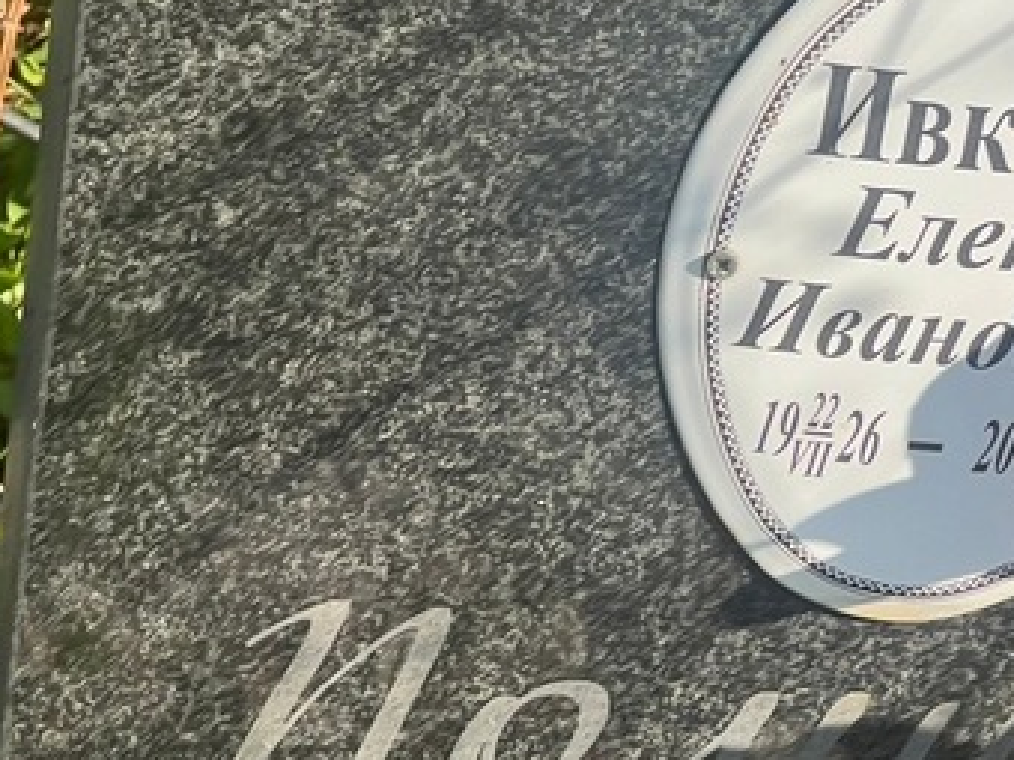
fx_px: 5302
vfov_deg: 8.2
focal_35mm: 181
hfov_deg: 10.9
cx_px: 650
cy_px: 545
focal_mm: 9
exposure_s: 1/259
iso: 25
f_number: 2.8
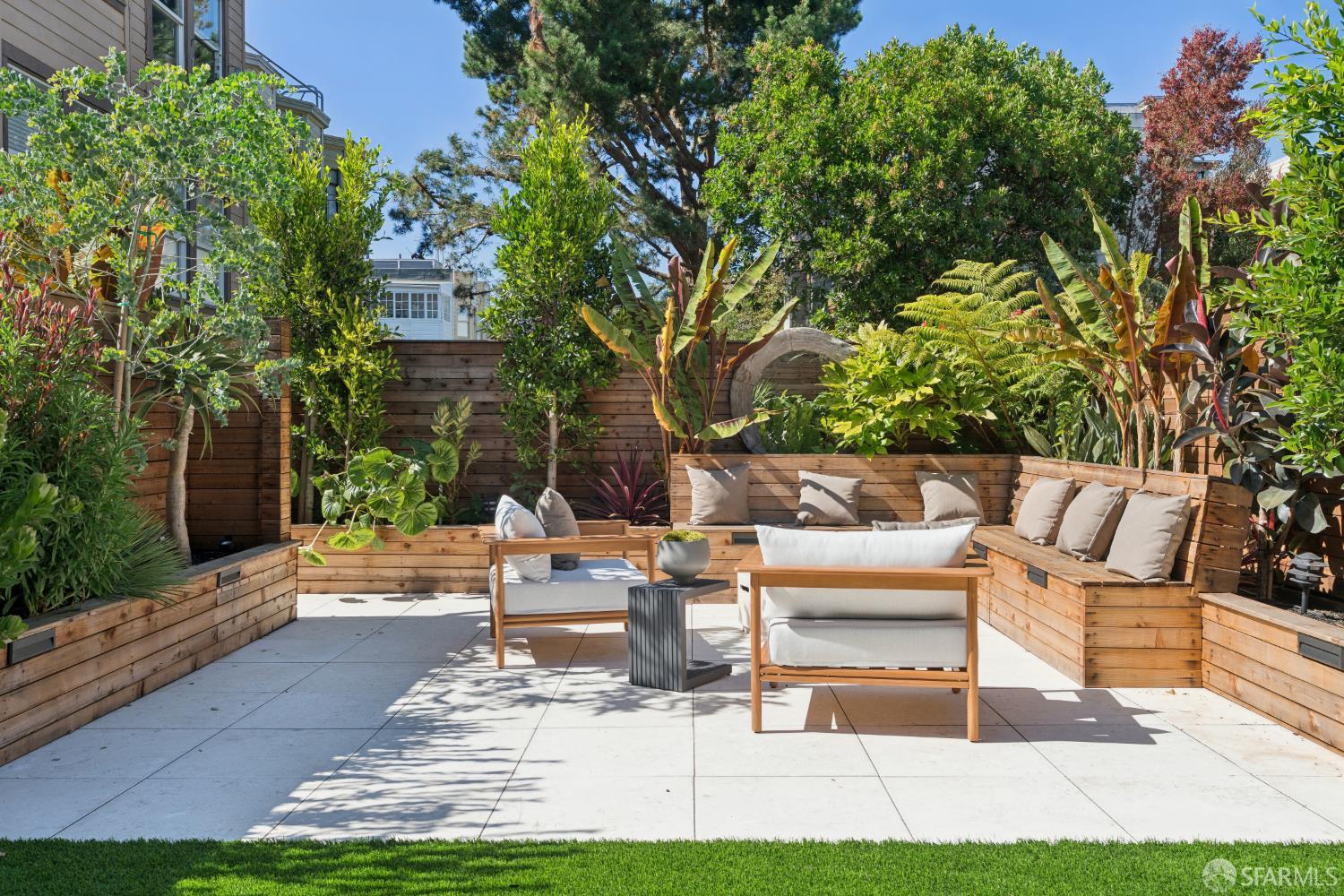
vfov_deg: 45.0
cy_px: 448
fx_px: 1083
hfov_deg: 63.7
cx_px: 672
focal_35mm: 29
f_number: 8
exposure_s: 1/500
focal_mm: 29
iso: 400
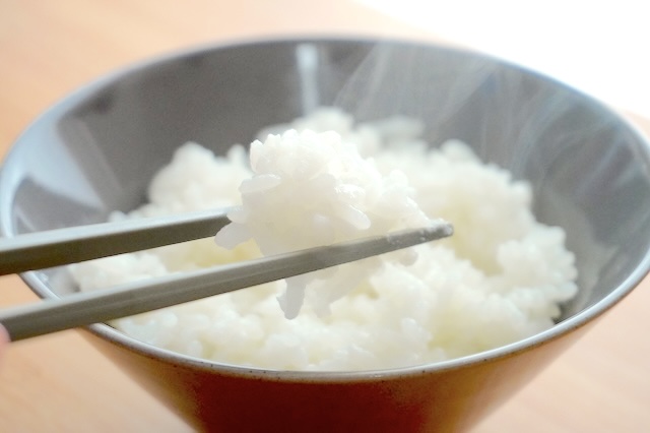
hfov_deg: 27.0
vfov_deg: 18.2
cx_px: 325
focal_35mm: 75
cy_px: 216
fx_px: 1353
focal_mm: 50
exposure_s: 1/80
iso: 2500
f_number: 5.6
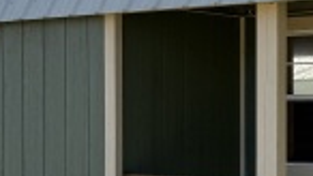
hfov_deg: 18.3
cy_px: 122
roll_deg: -0.3
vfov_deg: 10.5
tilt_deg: -0.3
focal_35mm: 115
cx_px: 279
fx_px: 954
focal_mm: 6.76
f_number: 1.78
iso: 80
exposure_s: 1/2110
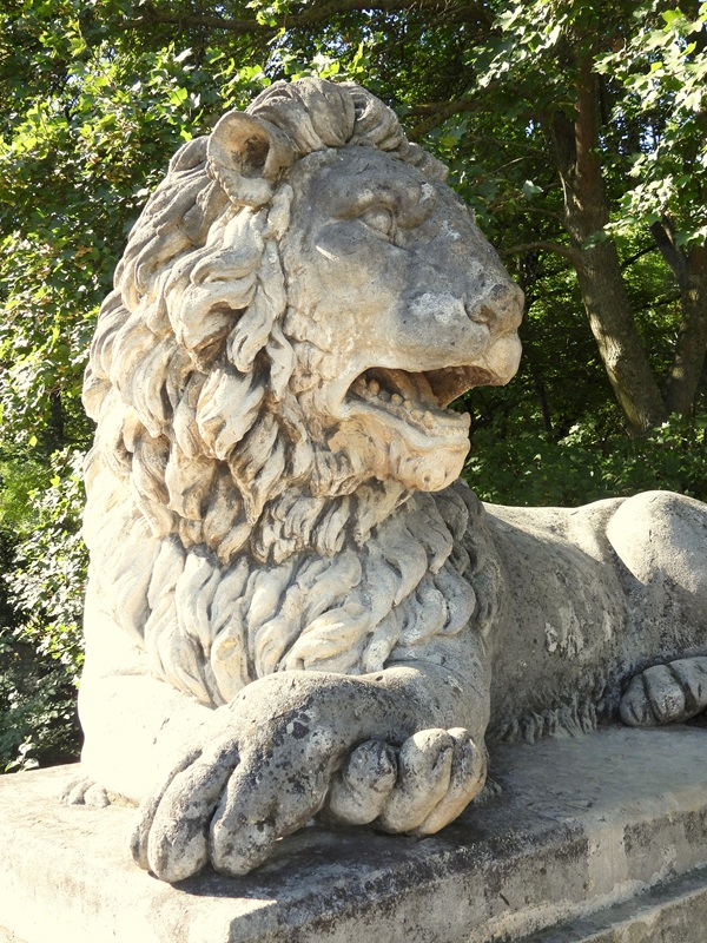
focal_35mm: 40
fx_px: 1089
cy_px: 472
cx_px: 354
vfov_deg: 46.8
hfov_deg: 36.0
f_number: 3.2
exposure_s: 1/250
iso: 100
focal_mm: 7.1
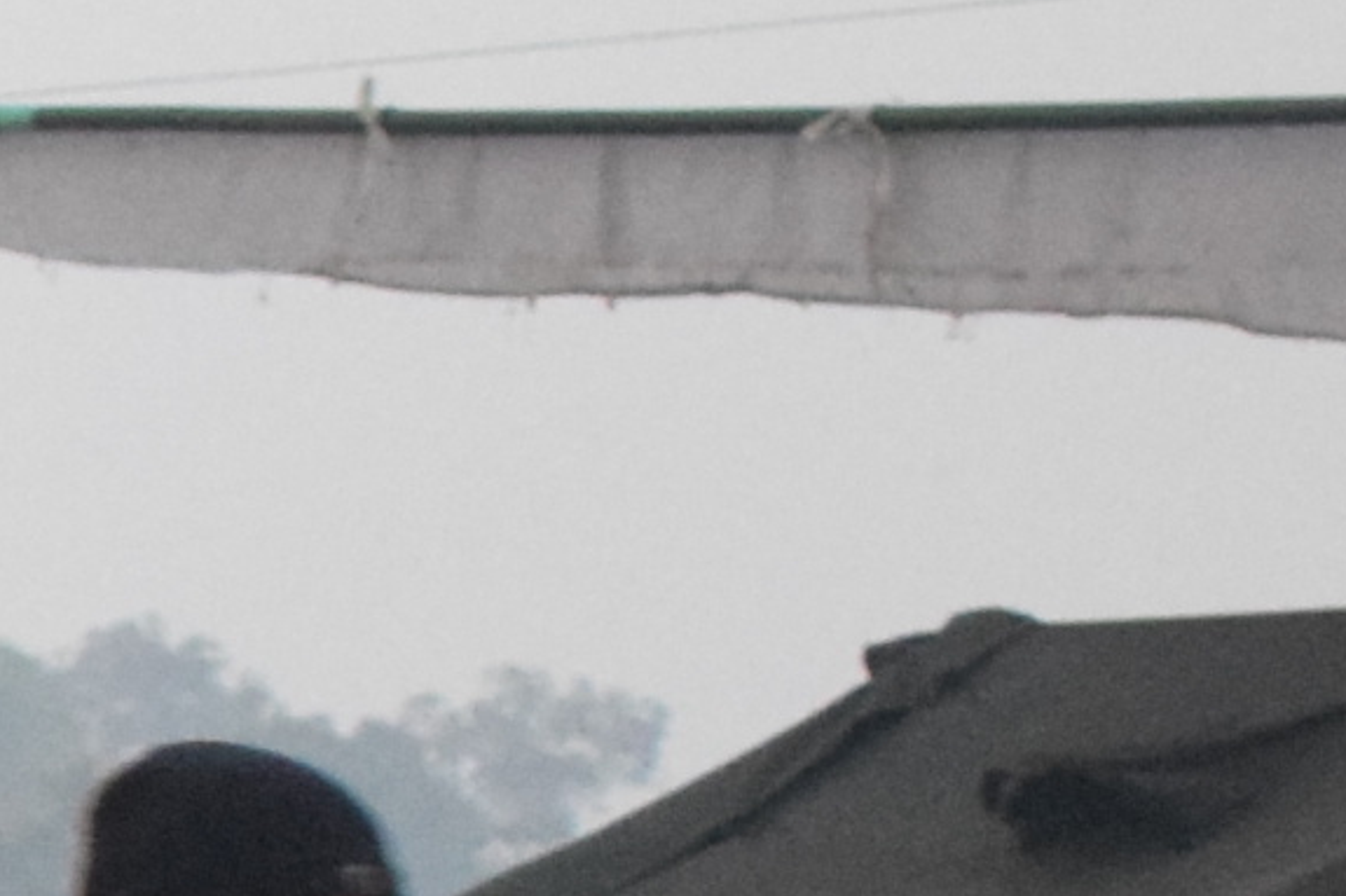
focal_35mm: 399
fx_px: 14913
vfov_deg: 3.4
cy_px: 1694
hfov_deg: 4.9
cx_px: -2554
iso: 3200
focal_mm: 34
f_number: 4.5
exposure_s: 1/320
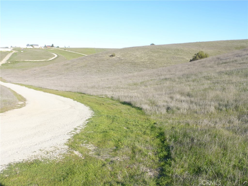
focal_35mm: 34
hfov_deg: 54.0
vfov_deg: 41.8
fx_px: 244
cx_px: 124
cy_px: 93
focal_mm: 6.1
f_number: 3.7
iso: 100
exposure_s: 1/640
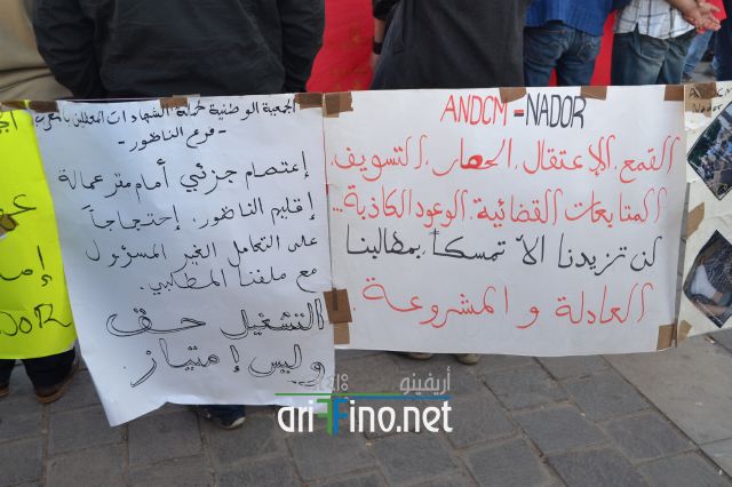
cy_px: 244
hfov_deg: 49.6
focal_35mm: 39
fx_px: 793
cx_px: 366
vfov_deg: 34.2
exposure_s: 1/125
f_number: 5.6
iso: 220
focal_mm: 26
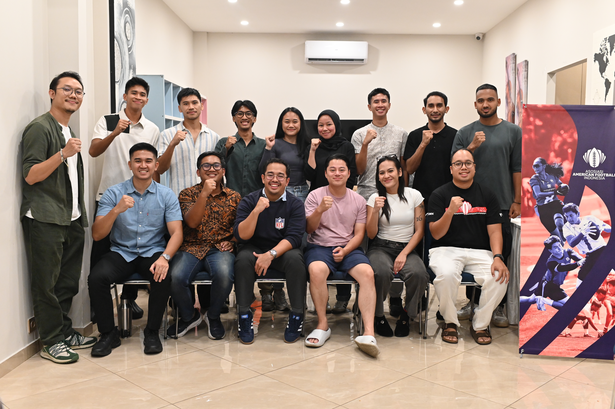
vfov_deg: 37.8
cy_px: 204
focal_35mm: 35
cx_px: 308
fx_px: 598
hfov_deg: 54.5
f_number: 4
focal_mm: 35
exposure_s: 1/125
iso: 3200
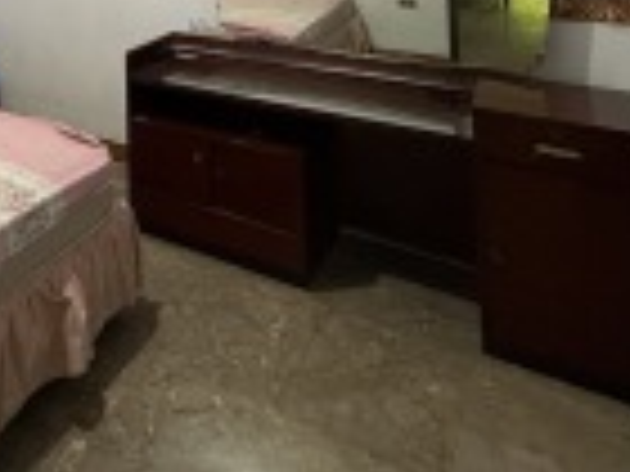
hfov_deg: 45.0
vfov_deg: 31.4
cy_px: -130
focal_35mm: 36
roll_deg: +0.7
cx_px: 27
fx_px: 655
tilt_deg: +1.8
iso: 320
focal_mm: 2.22
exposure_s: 1/50
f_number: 2.2
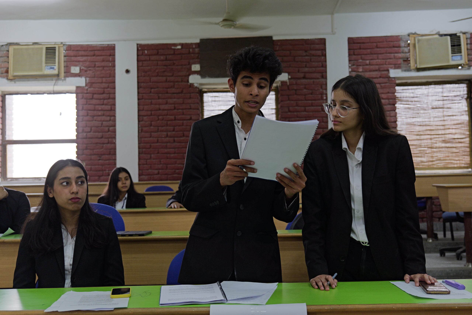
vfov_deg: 32.6
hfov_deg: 47.4
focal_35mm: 41
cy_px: 158
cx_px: 236
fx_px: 538
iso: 400
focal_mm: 41
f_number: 4.8
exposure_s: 1/50
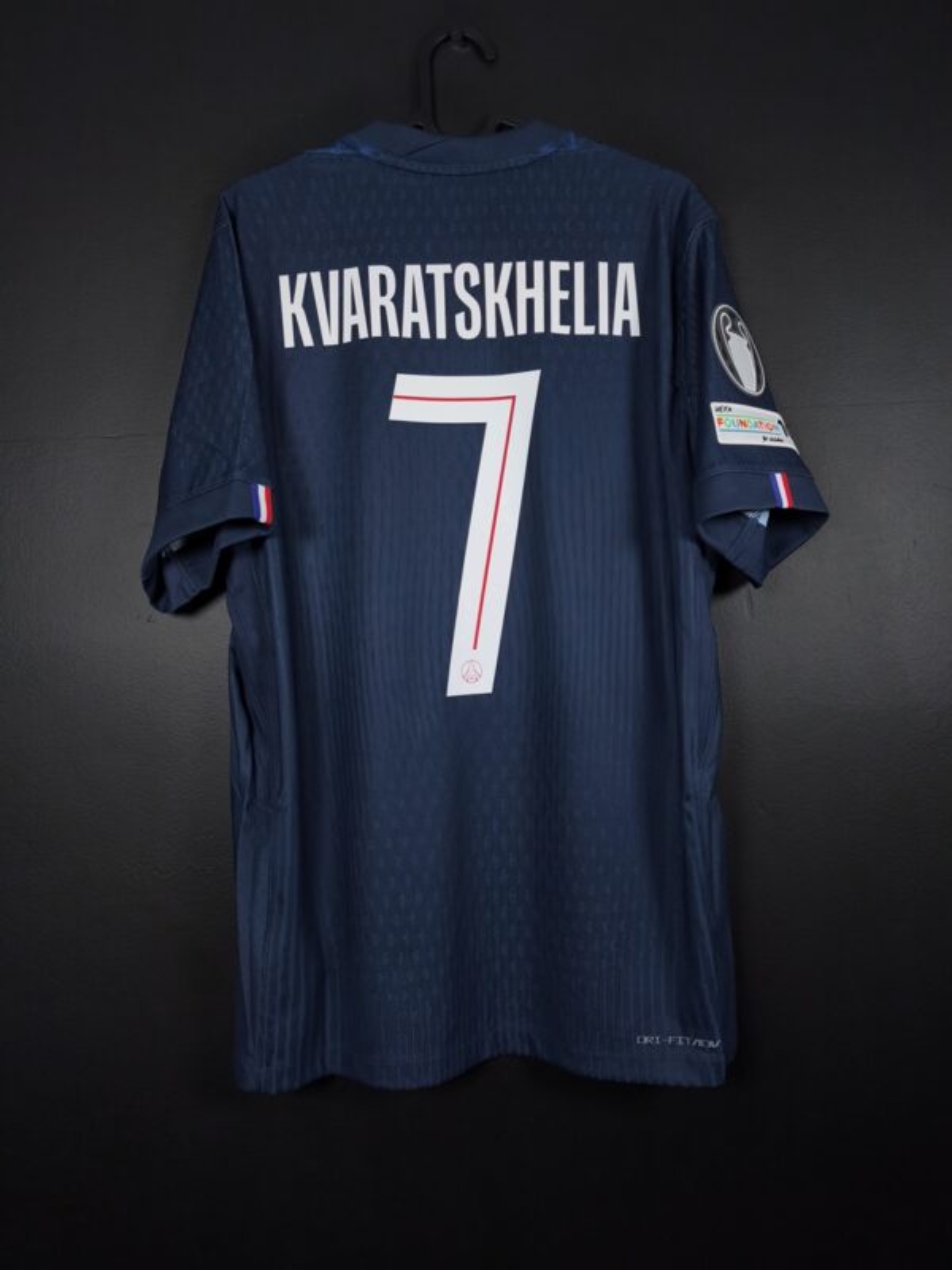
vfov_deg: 73.9
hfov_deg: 58.9
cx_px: 476
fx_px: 843
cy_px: 635
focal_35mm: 23
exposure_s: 1/160
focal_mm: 6.57
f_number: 1.6
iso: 400
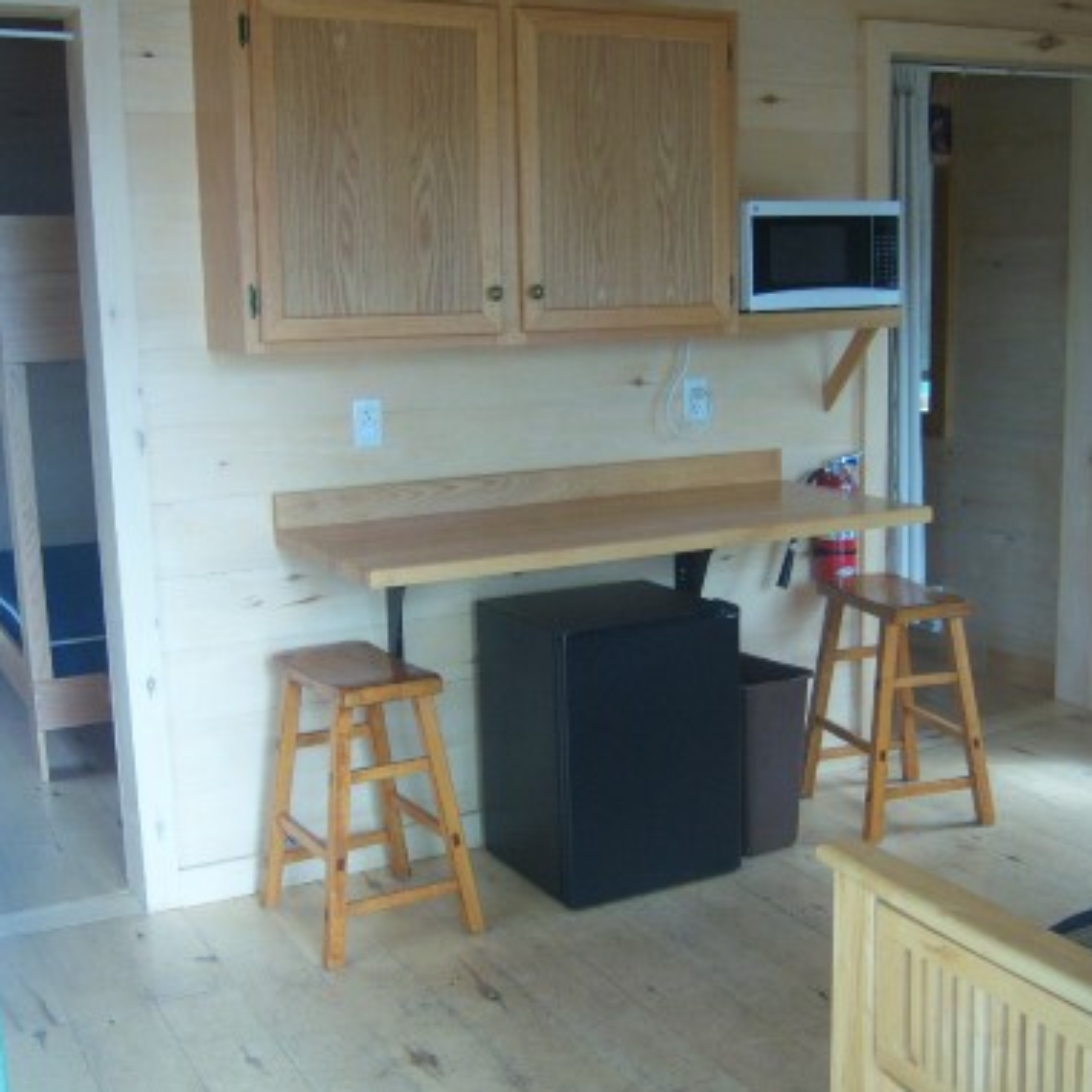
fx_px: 1535
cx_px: 599
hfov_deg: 39.1
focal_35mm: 43
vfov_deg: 39.2
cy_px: 550
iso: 160
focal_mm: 7.5
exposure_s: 1/40
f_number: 2.8
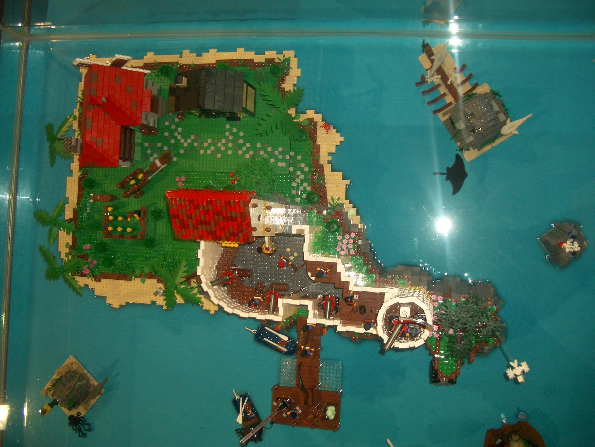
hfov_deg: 52.6
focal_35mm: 35
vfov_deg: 40.7
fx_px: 602
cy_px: 224
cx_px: 298
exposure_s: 1/60
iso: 100
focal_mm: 5.8
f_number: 2.6
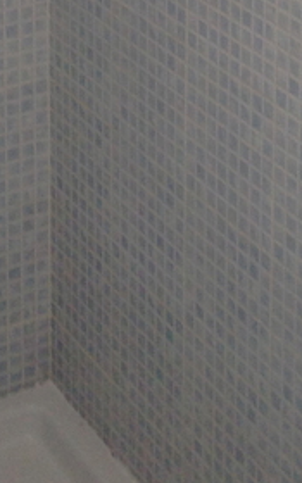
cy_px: -259
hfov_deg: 9.7
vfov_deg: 14.4
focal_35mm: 135
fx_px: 1778
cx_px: 14
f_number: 2.4
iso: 50
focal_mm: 4.12
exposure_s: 1/60
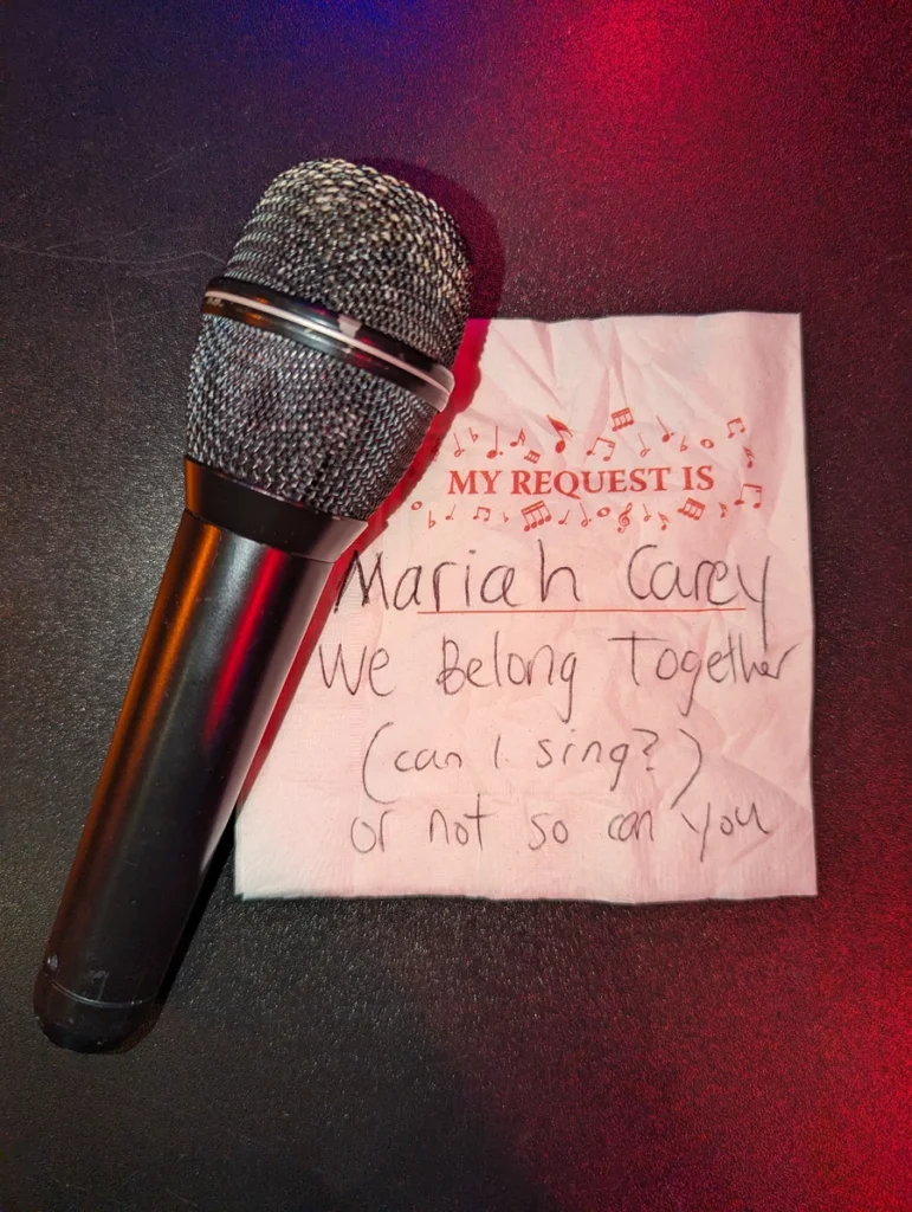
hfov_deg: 56.9
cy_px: 606
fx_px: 841
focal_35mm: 24
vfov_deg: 71.5
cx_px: 456
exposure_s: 1/120
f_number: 1.85
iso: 120
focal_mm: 6.81
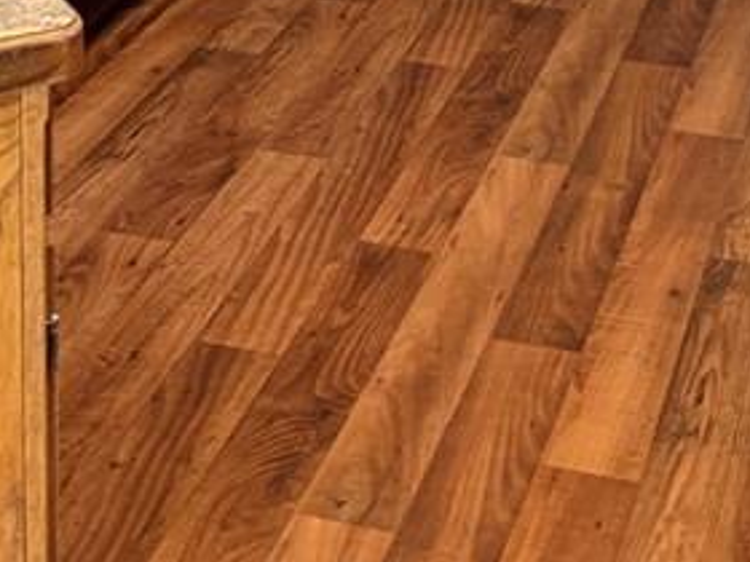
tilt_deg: -10.9
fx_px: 2058
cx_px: 380
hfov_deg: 20.7
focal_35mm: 95
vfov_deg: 14.2
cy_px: -377
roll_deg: -0.2
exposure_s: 1/60
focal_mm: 4.25
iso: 160
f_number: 1.8
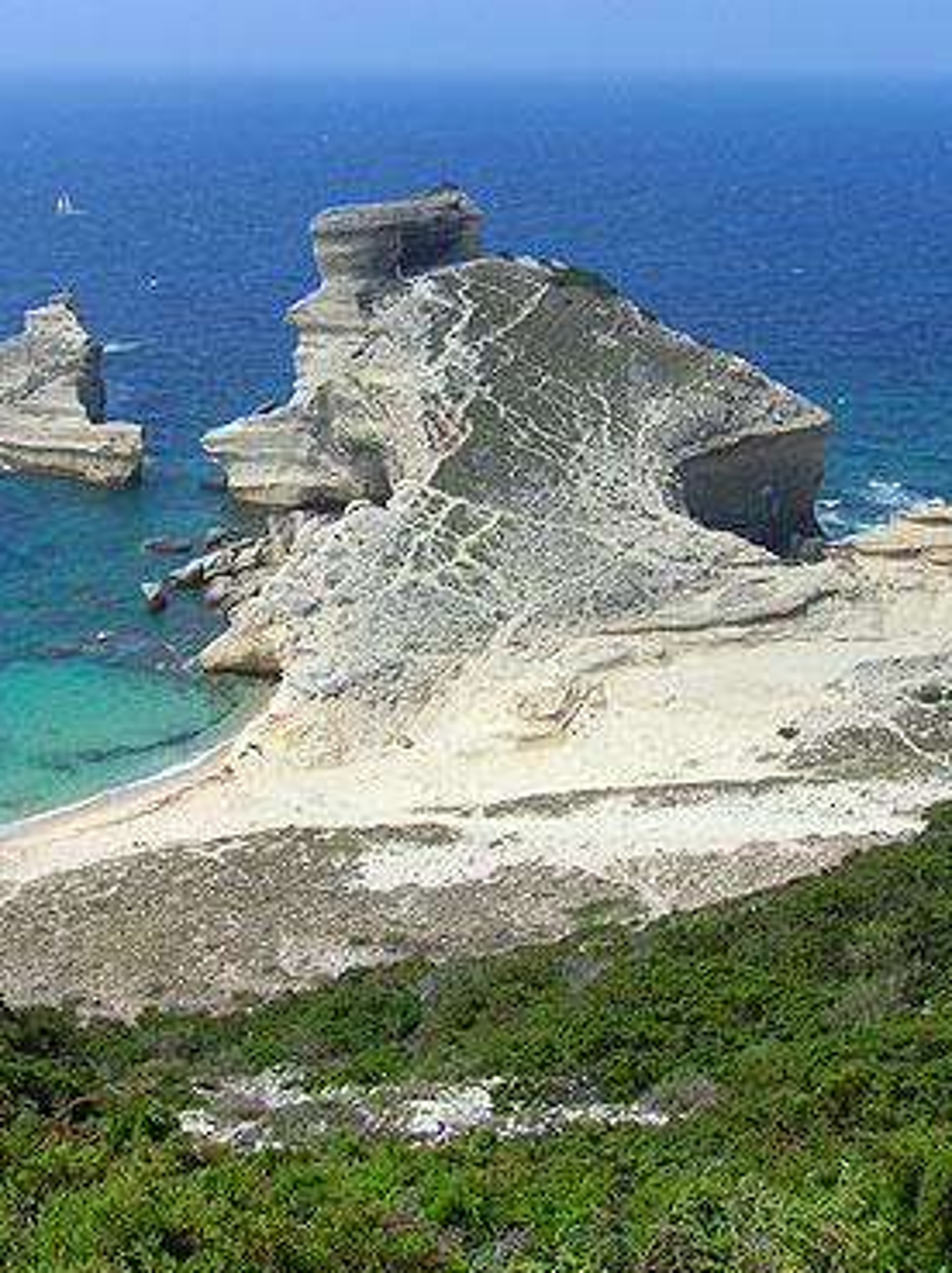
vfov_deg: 39.5
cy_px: 505
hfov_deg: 30.2
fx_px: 1763
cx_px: 393
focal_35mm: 48
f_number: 4.9
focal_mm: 5.7
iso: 50
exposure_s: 1/490
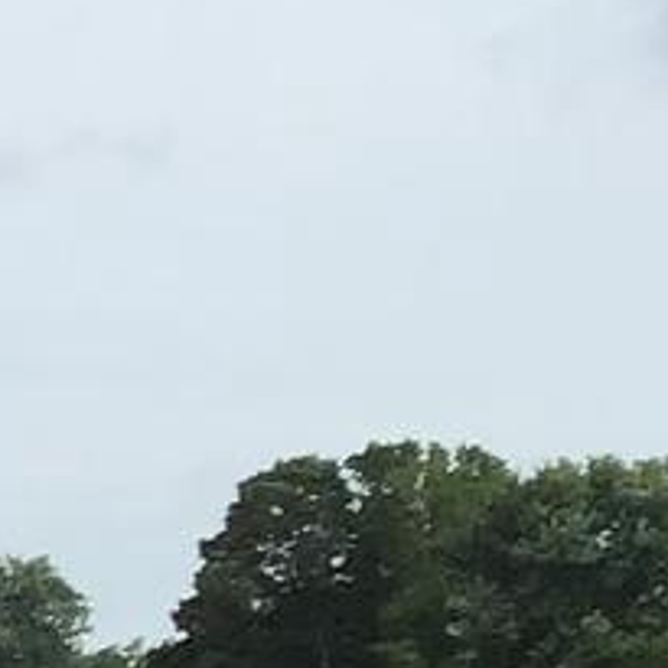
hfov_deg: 5.4
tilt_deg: -2.4
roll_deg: -0.8
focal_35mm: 274
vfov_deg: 6.3
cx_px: -2219
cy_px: 919
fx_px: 5982
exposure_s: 1/936
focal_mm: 3.3
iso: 25
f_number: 2.4
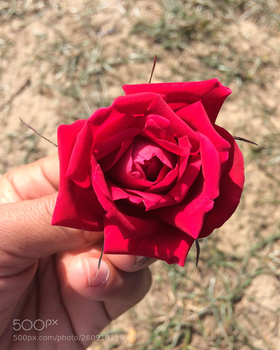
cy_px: 165
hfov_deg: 47.1
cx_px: 142
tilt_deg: -69.9
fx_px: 321
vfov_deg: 57.1
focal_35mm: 31
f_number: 2.2
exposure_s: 1/805
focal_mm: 4.15
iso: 32
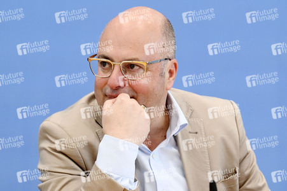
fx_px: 1075
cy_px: 96
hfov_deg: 15.2
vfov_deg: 10.1
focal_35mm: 135
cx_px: 144
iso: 4000
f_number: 6.3
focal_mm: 135
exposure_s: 1/500
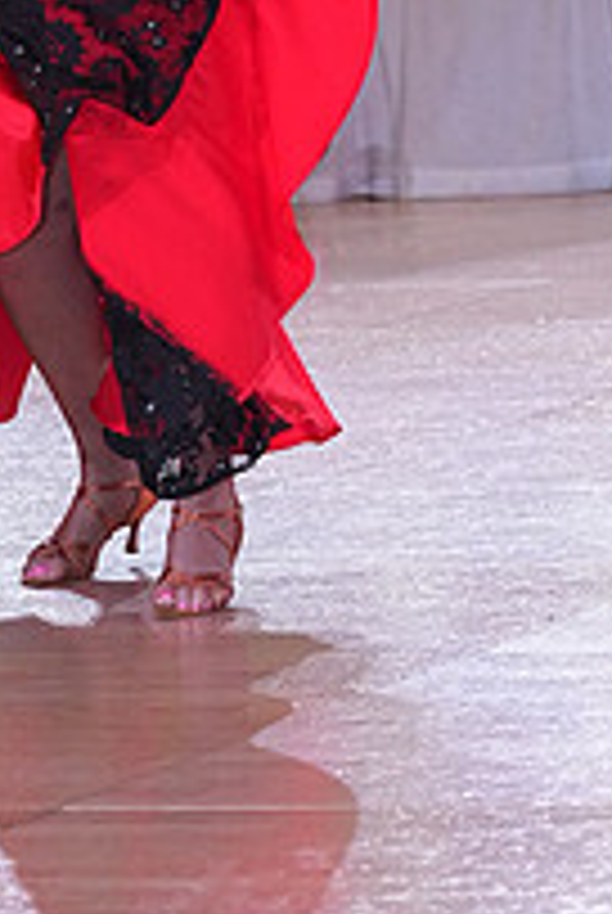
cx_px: 322
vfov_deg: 7.6
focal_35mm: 268
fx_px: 6810
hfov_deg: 5.1
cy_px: -212
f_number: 6.3
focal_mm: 94
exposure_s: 1/250
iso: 2500
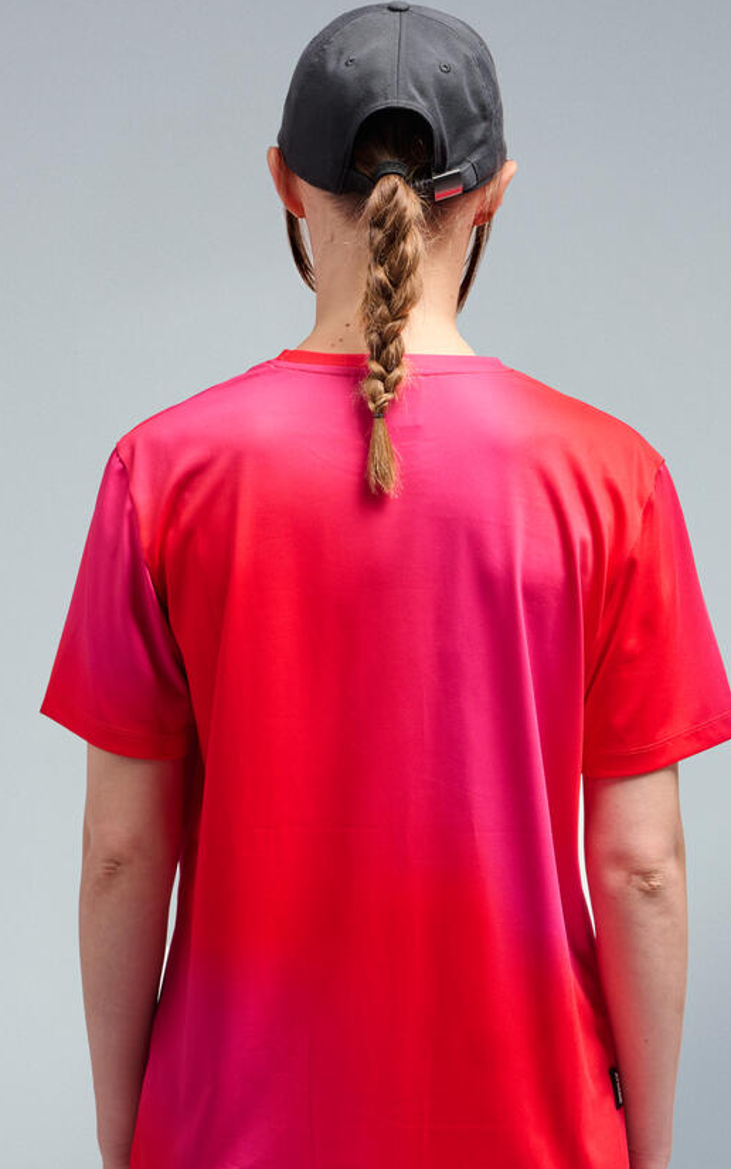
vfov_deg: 16.6
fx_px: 4014
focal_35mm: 126
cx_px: 378
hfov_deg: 10.4
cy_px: 652
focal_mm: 85
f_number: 16
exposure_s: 1/160
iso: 250
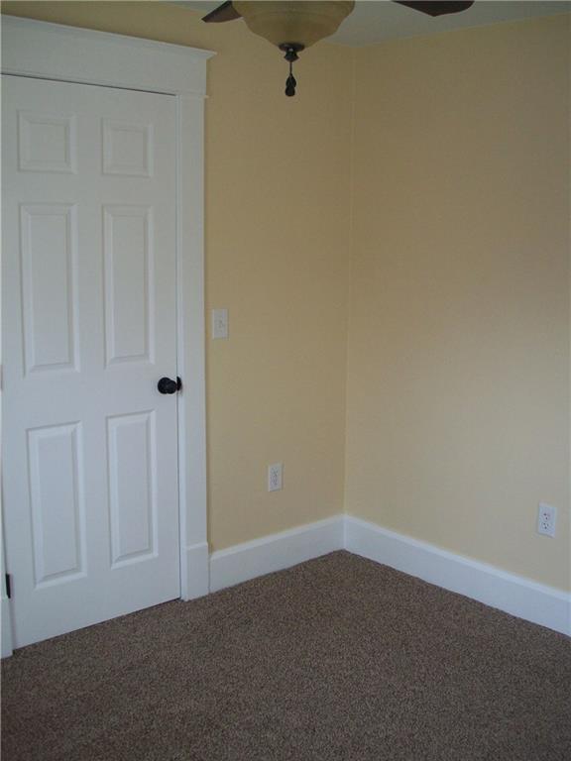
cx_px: 286
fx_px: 814
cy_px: 380
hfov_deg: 38.7
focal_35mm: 37
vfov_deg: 50.1
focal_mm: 6.2
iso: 91
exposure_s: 1/45
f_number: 2.8
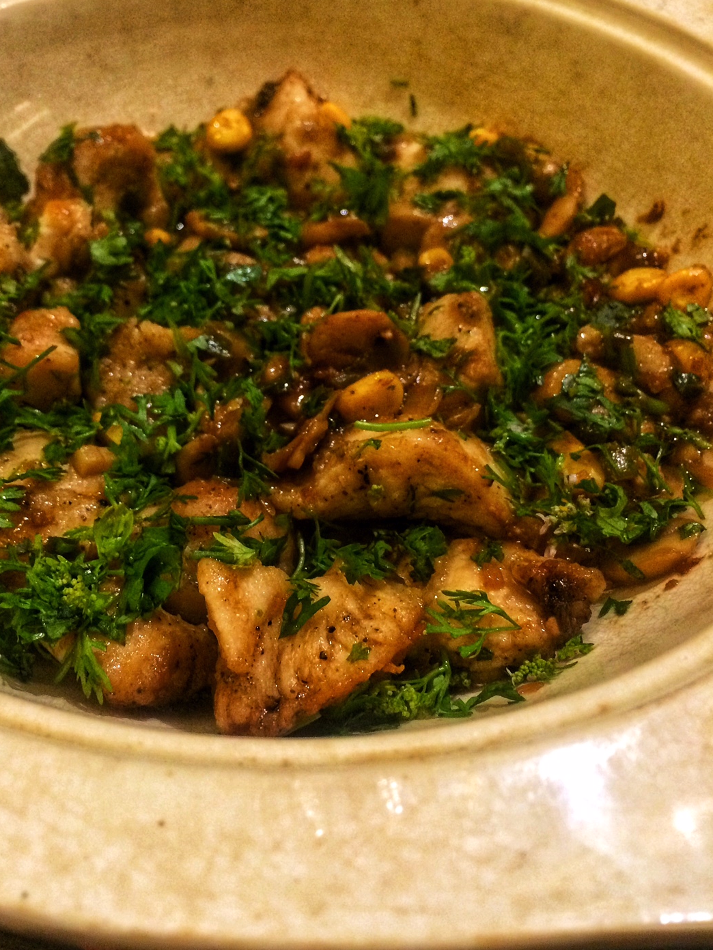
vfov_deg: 53.8
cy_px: 414
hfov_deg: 41.7
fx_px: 934
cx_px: 300
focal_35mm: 34
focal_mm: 4.15
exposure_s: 1/20
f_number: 2.2
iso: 320
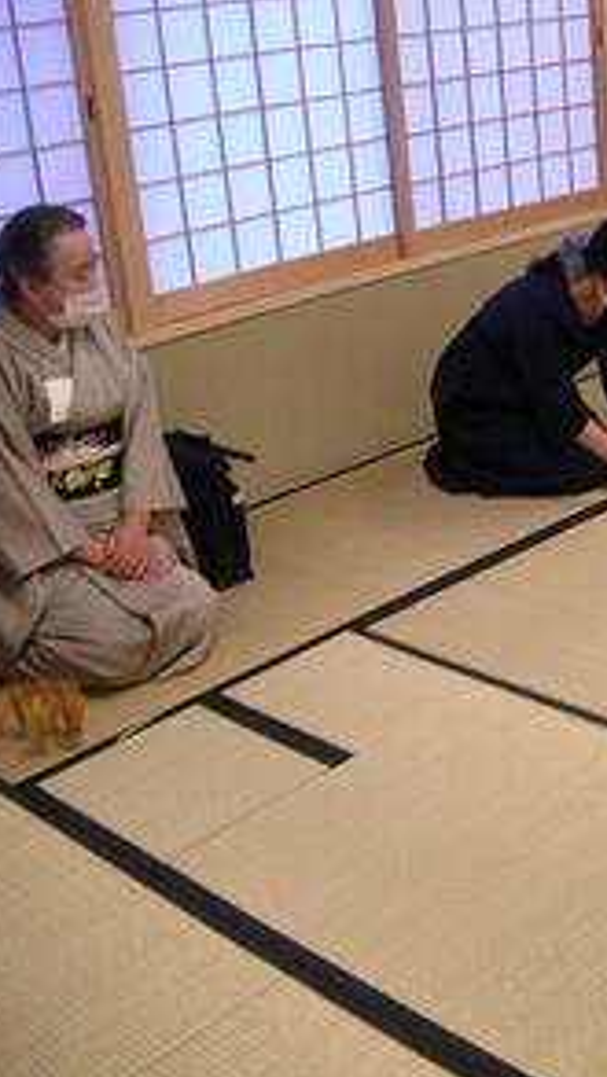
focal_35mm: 52
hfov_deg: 21.6
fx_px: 1487
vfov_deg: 39.9
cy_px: 548
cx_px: 706
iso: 50
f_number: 2.8
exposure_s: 1/12.5
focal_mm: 5.8
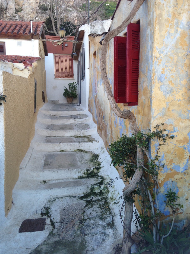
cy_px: 127
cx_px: 95
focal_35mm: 33
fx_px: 242
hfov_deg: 42.9
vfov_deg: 55.4
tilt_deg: -1.5
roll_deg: -1.4
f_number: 2.4
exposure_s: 1/188
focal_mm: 4.12
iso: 50
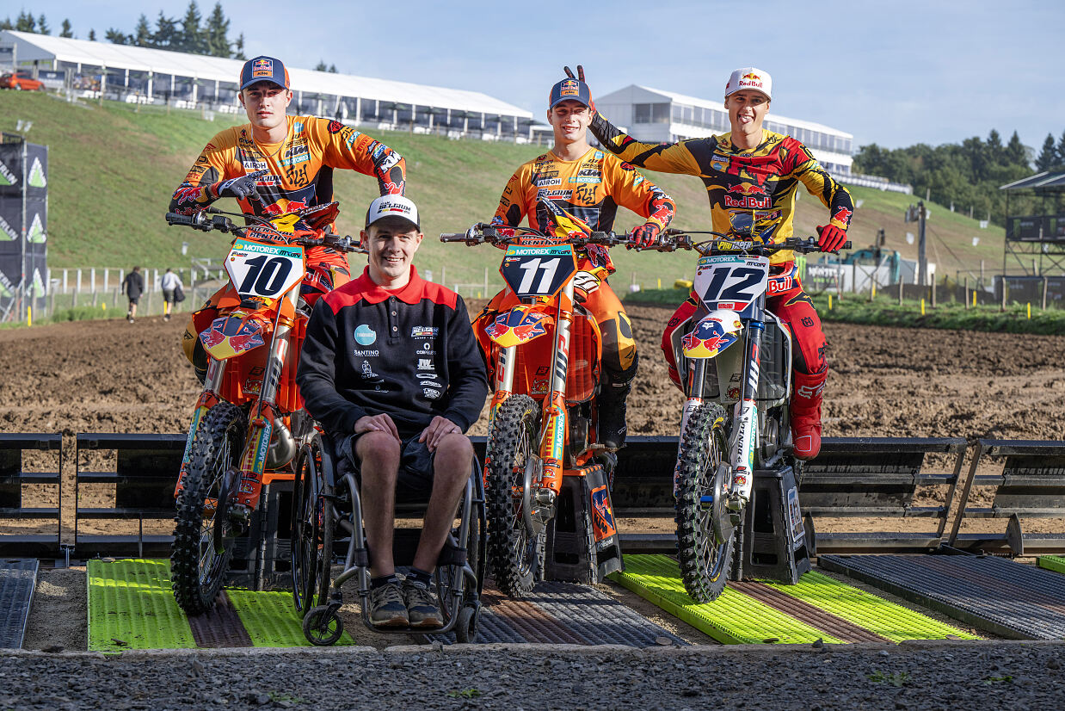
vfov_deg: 19.5
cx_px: 532
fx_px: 2071
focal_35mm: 70
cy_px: 356
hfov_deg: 28.8
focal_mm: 70
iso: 200
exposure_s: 1/800
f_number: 5.6
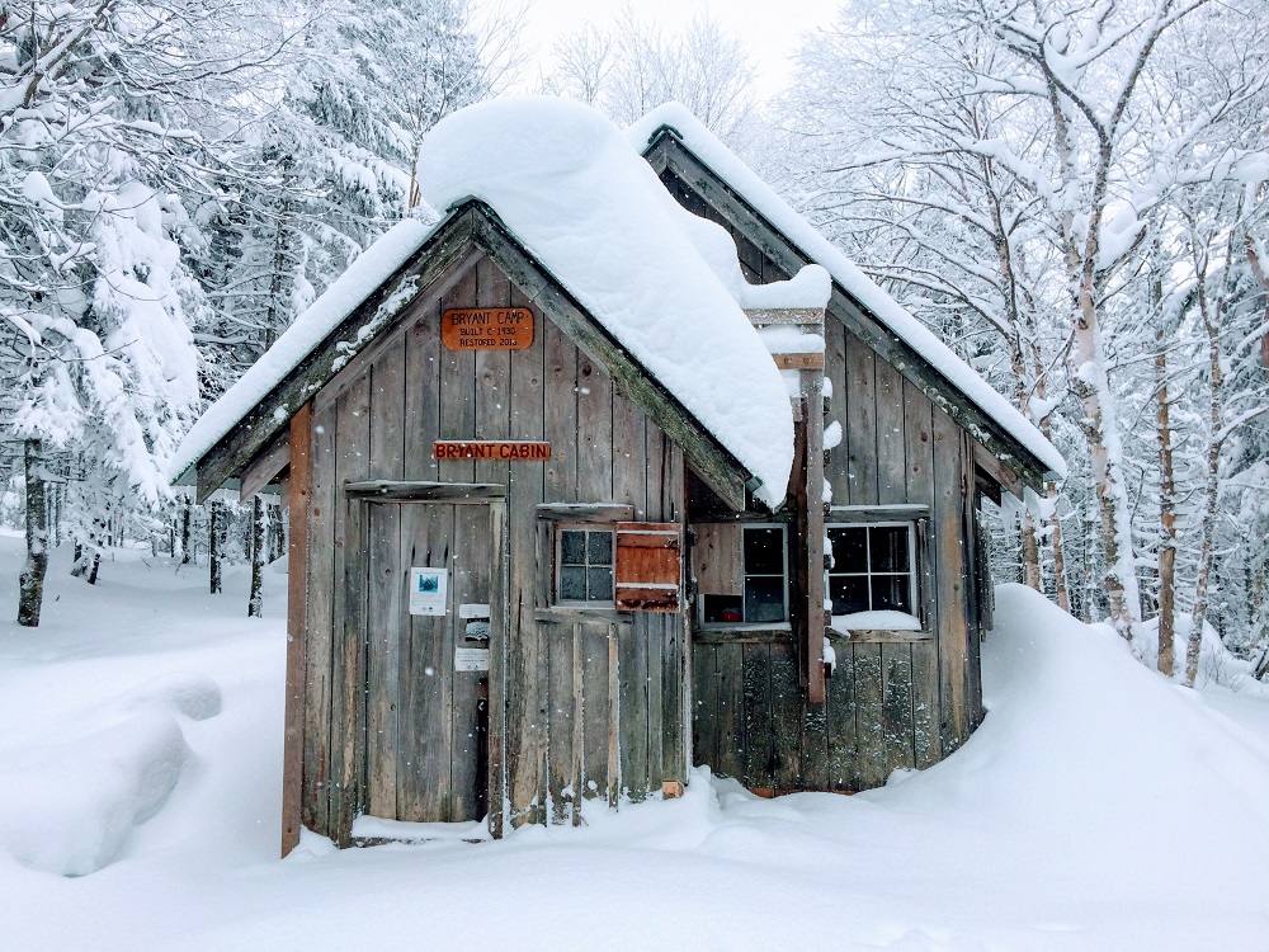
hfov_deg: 61.7
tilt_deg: +2.9
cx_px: 634
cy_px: 476
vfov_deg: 48.2
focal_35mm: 29
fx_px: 1063
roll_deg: +2.1
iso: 32
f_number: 2.2
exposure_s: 1/586
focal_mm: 4.15
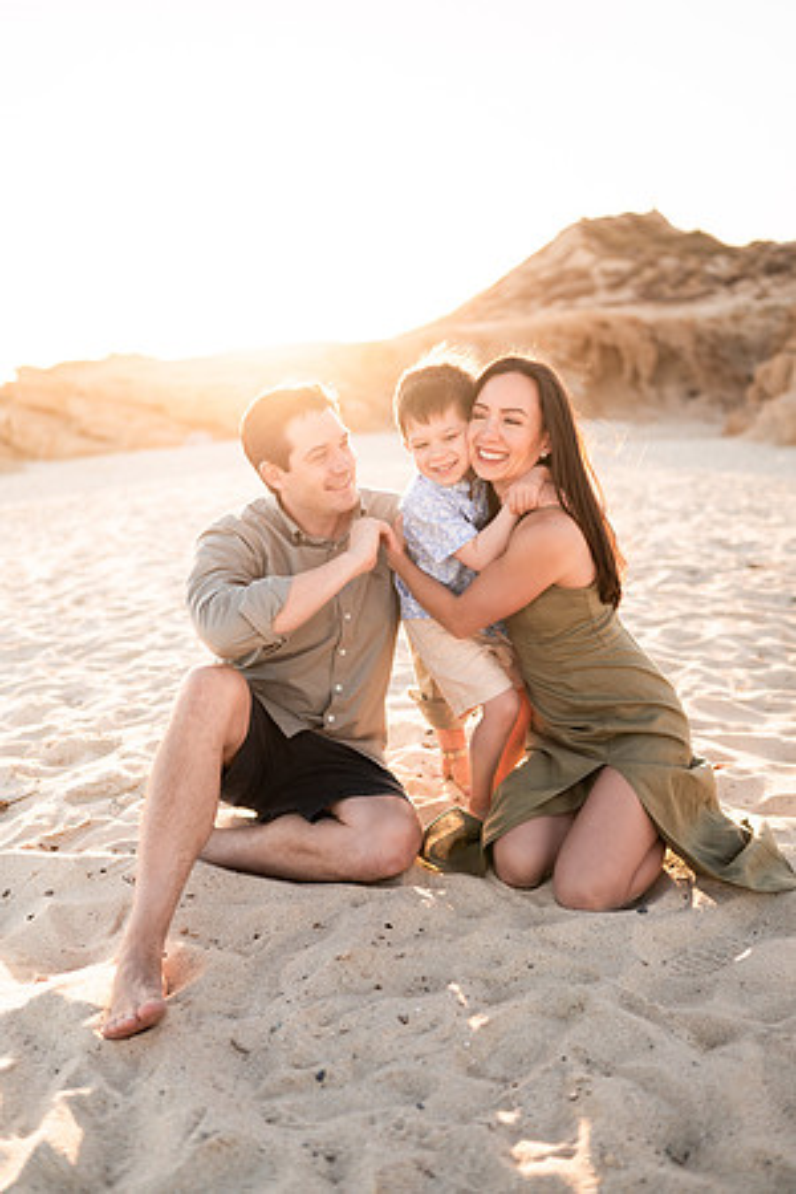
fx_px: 1161
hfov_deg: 37.9
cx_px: 398
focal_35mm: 35
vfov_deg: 54.4
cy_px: 597
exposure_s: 1/2500
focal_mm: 35
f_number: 1.8
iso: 100
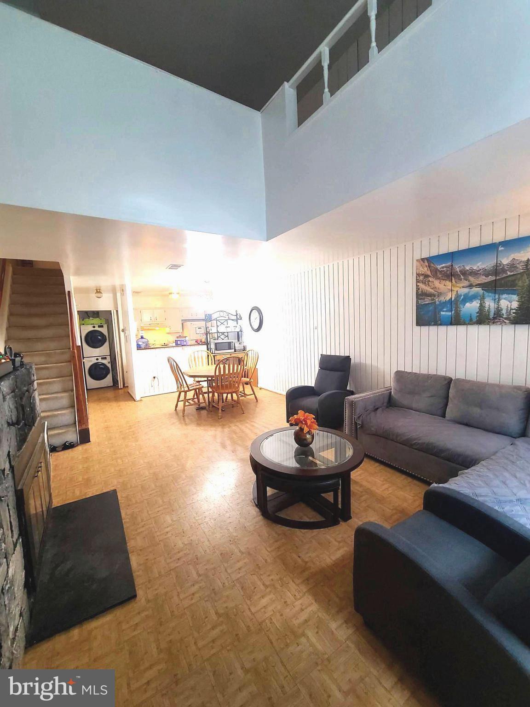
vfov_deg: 106.2
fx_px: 265
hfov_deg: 89.9
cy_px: 354
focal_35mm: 13
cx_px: 265
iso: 320
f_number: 2.2
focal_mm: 2.2
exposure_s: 1/40
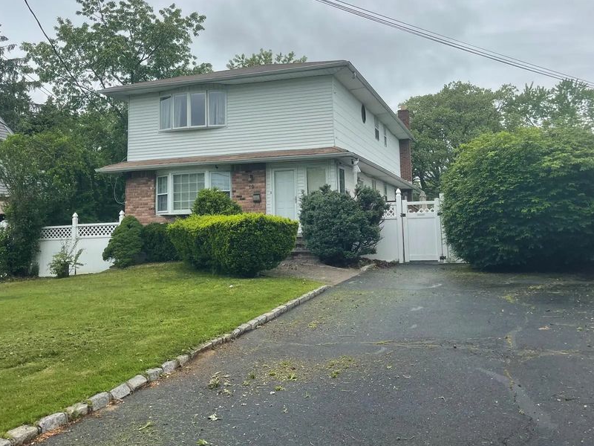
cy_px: 165
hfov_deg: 56.8
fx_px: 549
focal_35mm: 32
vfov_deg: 43.8
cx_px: 313
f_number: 1.6
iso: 32
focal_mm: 5.1
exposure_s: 1/2123
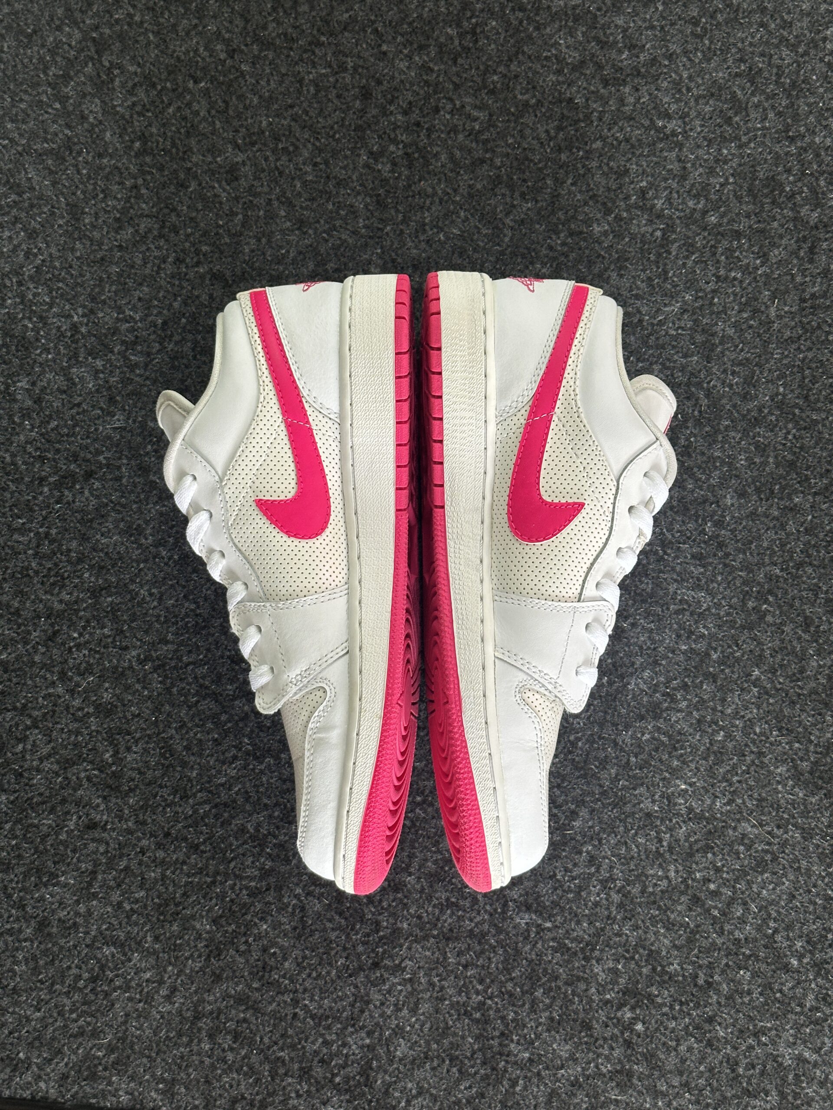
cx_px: 416
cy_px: 555
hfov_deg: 30.3
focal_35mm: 48
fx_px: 1540
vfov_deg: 39.7
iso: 100
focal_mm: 6.86
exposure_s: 1/50
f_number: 1.78
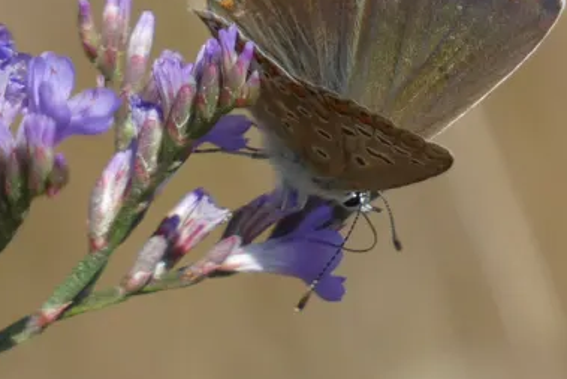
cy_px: 111
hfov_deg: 1.5
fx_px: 22136
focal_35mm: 1405
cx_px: 263
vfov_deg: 1.0
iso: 80
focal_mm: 143.4
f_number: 5.6
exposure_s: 1/160
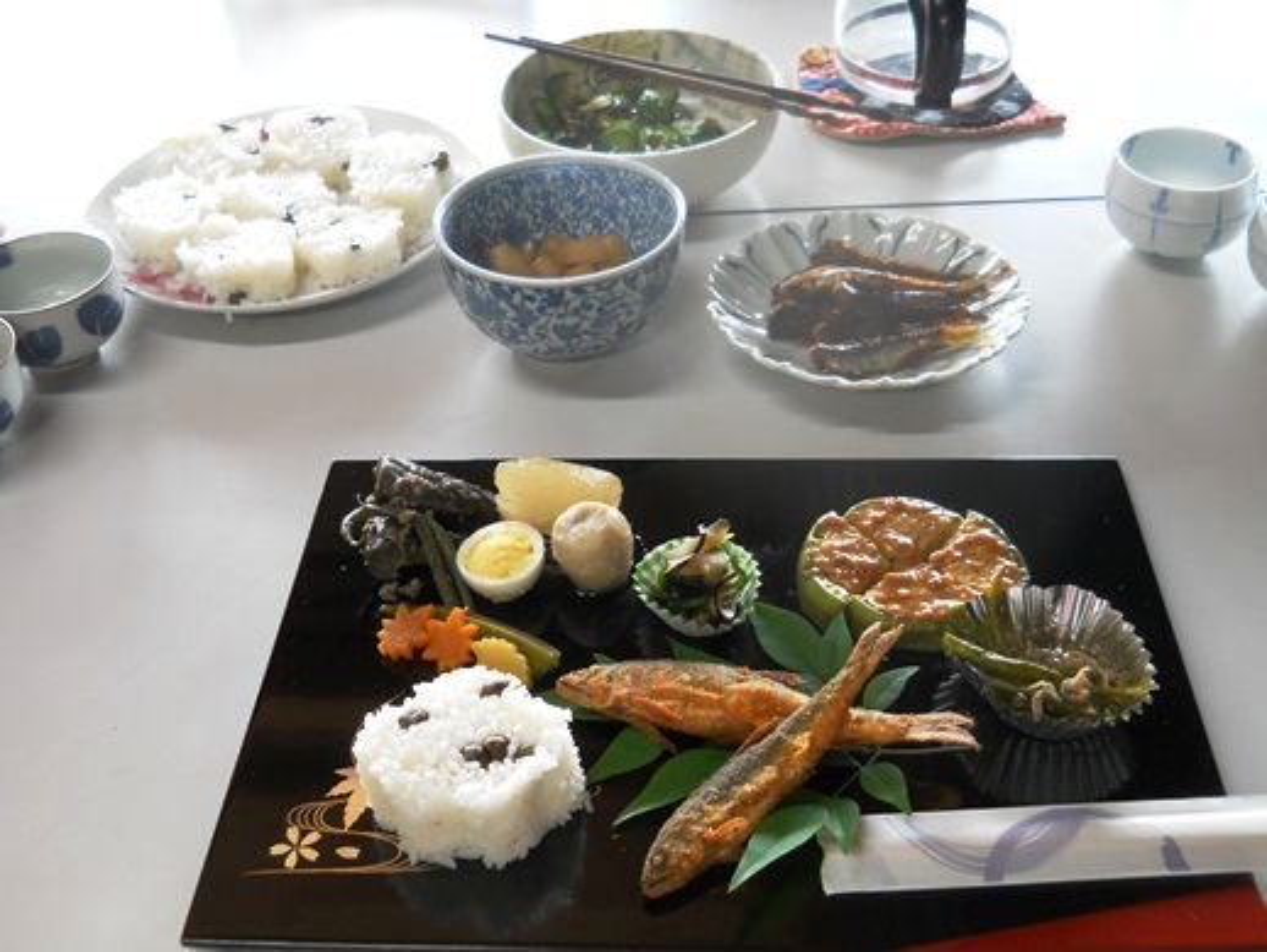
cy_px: 476
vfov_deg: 35.2
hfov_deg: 45.8
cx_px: 634
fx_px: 1501
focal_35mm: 41
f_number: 3.1
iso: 160
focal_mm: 6.72
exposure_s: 1/30
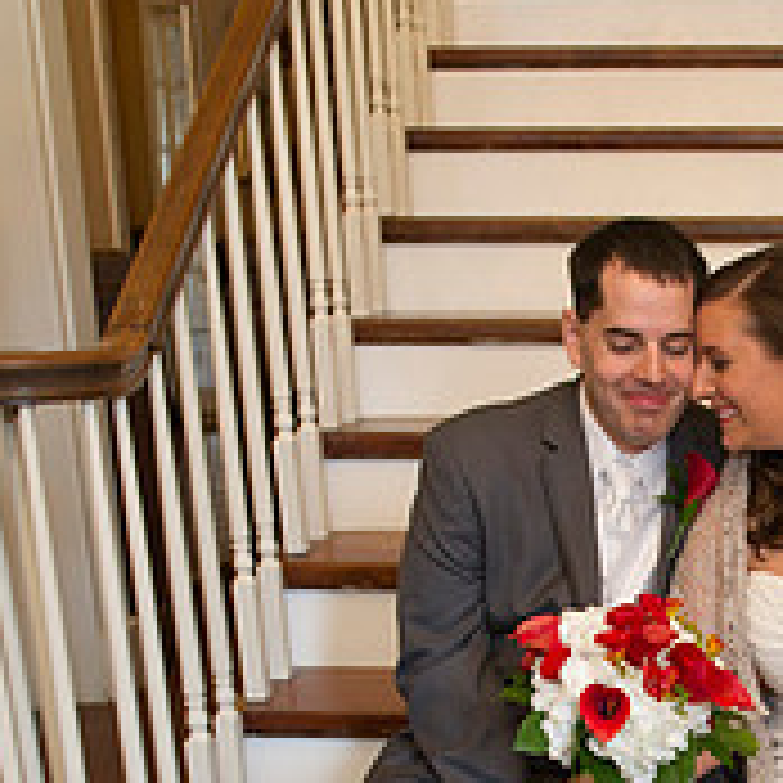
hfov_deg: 24.2
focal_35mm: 68
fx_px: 1740
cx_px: 783
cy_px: 824
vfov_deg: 24.0
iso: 800
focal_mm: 24
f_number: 4
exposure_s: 1/80
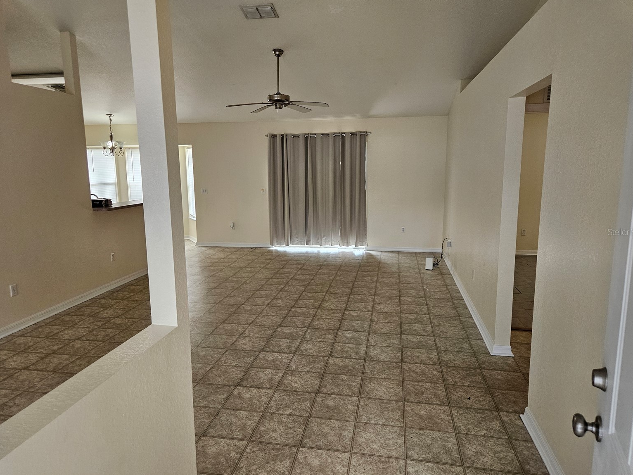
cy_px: 232
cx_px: 316
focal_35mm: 24
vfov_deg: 56.8
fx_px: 439
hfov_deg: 71.6
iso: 200
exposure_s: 1/207
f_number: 1.8
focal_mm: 5.4
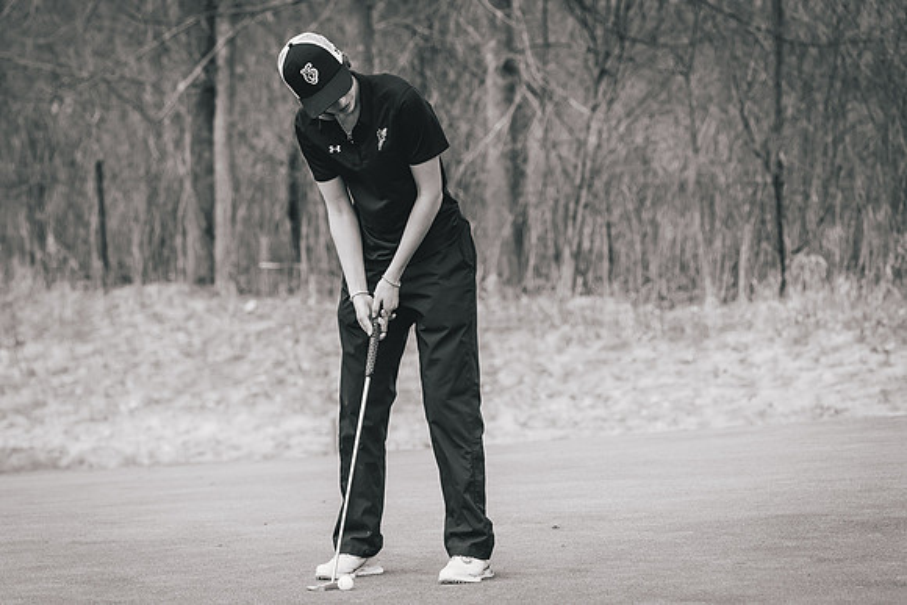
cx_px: 388
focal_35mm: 216
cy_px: 298
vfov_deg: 6.4
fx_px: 5438
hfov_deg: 9.5
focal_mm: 186
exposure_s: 1/1250
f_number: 6.3
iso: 640
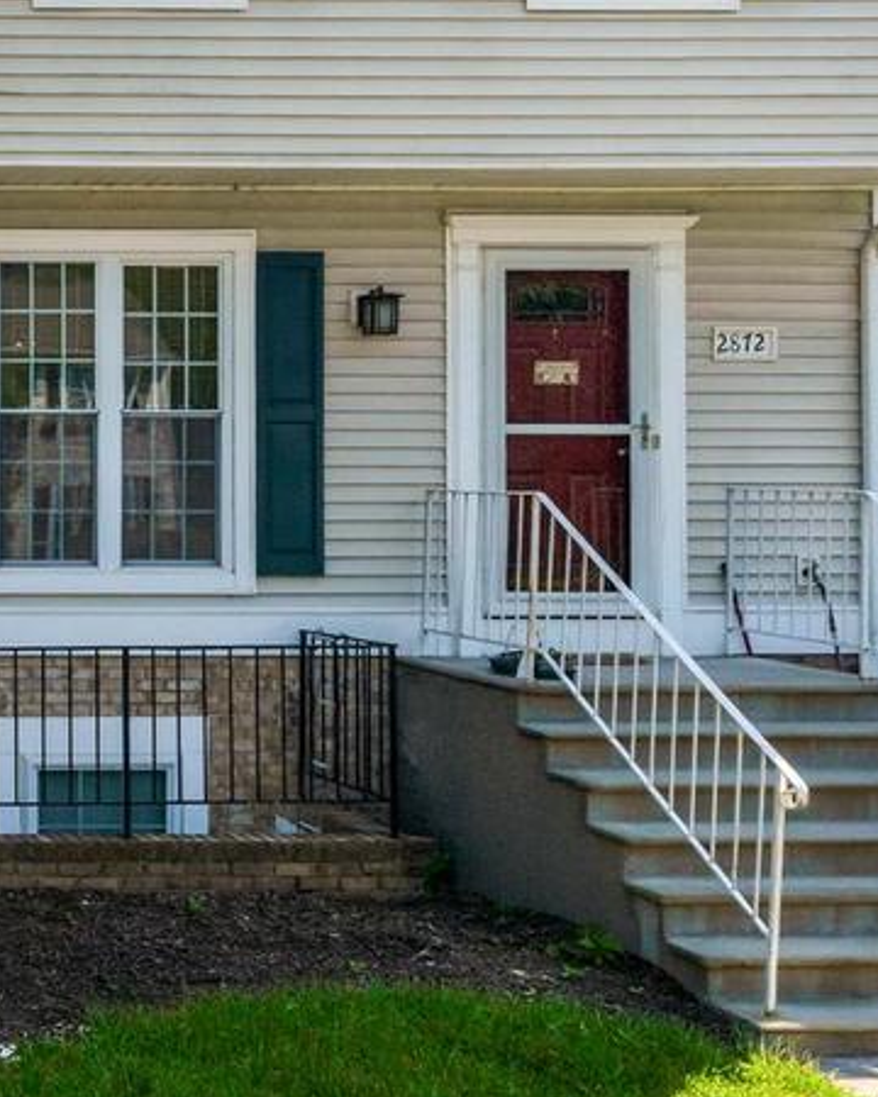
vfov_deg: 38.5
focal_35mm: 48
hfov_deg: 27.6
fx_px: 1559
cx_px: -176
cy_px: 405
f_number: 8
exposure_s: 1/2500
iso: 320
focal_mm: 16
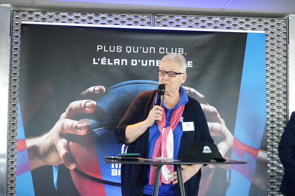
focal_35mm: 70
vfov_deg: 19.4
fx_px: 573
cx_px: 148
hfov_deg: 28.9
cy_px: 98
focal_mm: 70
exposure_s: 1/125
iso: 8000
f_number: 11
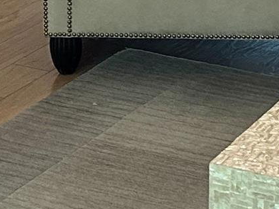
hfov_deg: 10.4
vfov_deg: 7.2
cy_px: -334
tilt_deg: -5.7
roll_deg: +0.5
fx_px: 1531
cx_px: 157
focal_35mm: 190
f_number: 1.5
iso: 160
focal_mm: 5.7
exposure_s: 1/60
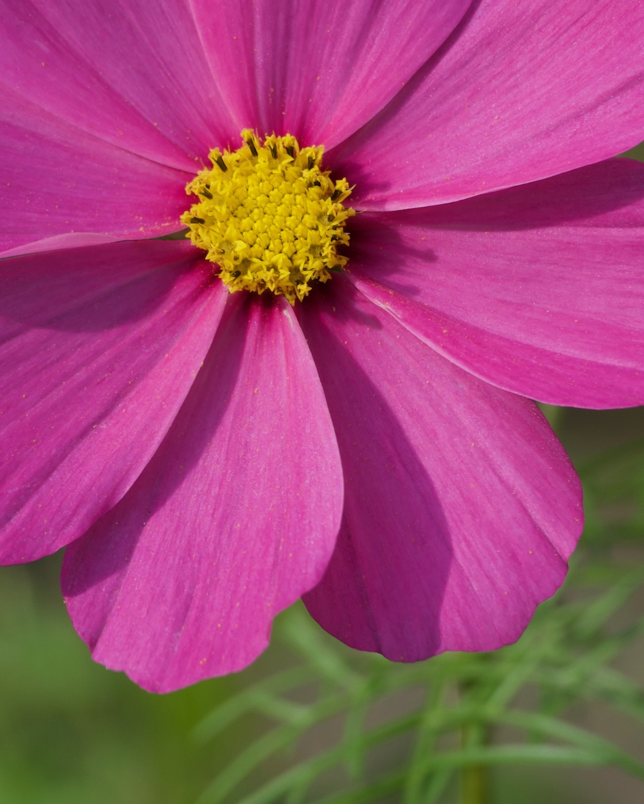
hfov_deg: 5.9
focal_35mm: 263
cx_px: 111
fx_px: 6266
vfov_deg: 7.3
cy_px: 302
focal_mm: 55
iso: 125
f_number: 5.6
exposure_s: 1/340
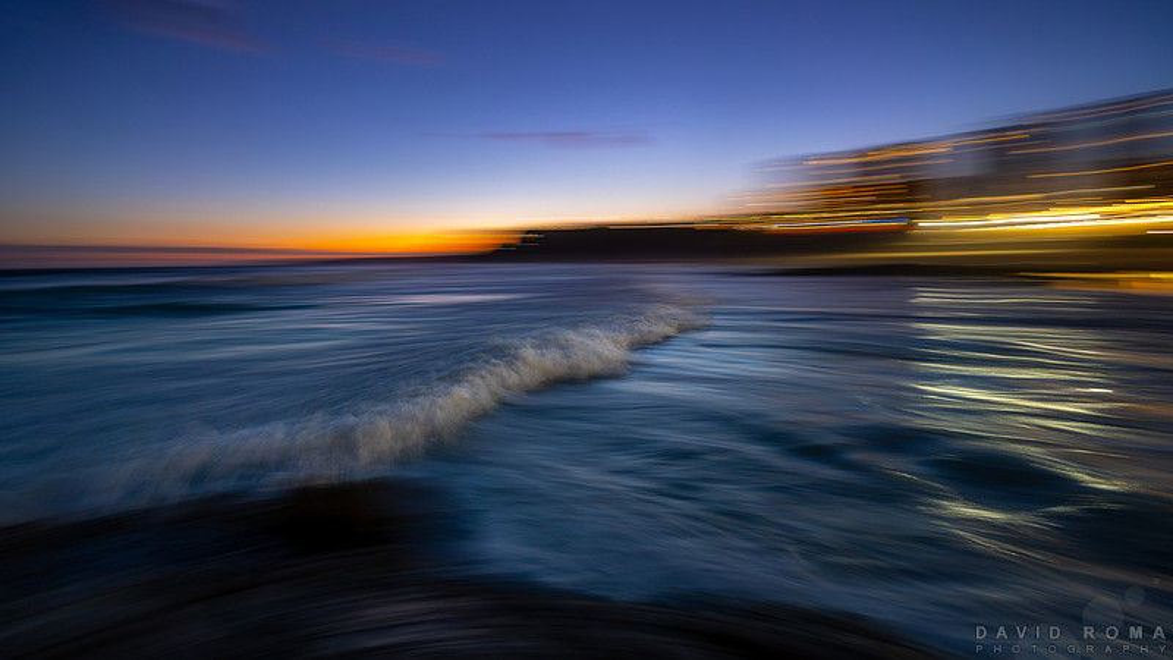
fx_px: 505
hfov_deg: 98.4
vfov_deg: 65.5
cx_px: 545
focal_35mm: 16
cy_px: 257
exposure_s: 1
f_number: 1.8
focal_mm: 14
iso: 100
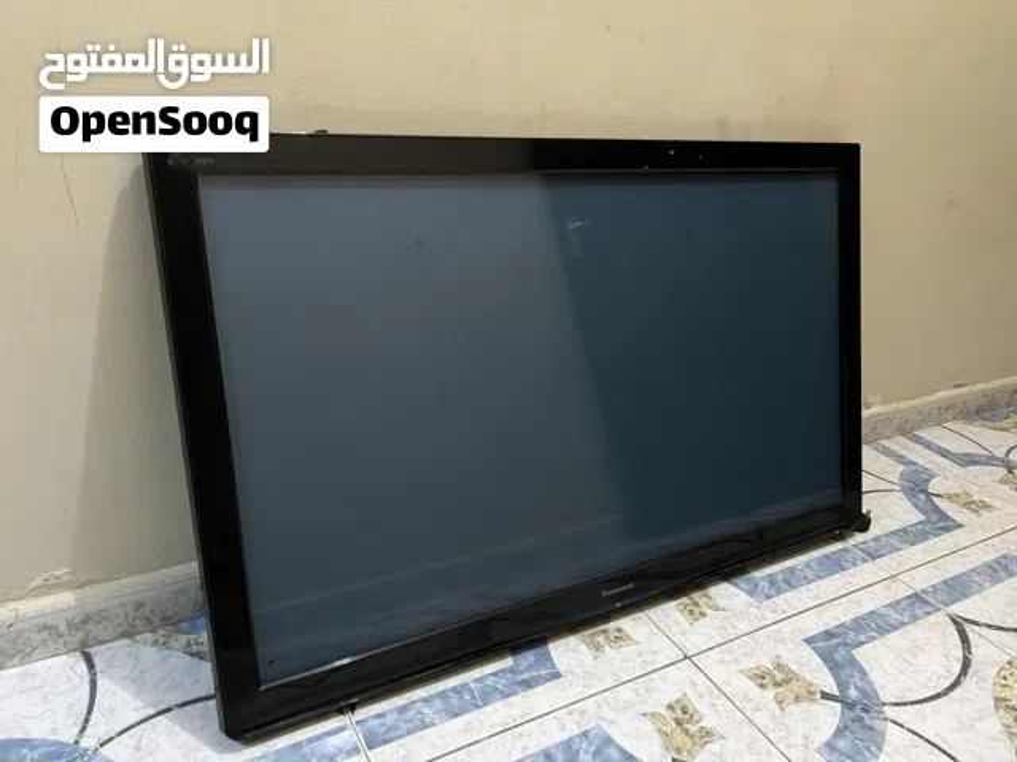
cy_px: 381
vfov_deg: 53.1
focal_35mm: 26
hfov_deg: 67.3
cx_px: 508
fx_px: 764
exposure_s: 1/33
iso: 640
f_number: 1.5
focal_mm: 5.7
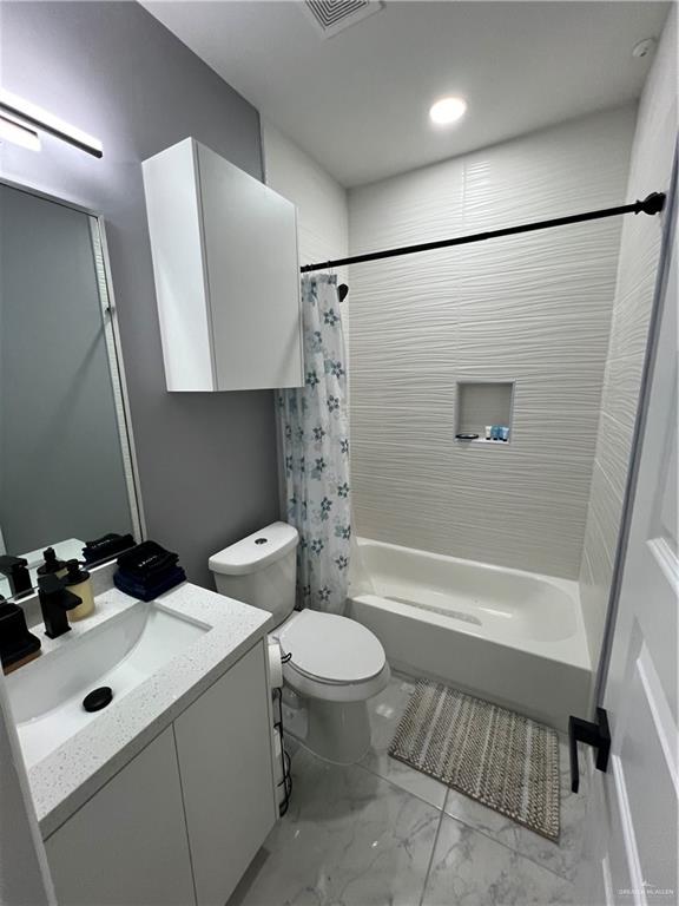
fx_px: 340
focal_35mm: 13
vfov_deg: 106.2
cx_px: 340
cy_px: 453
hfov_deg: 89.9
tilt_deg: -11.3
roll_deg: +1.0
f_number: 1.8
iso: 200
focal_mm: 1.57
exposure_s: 1/120
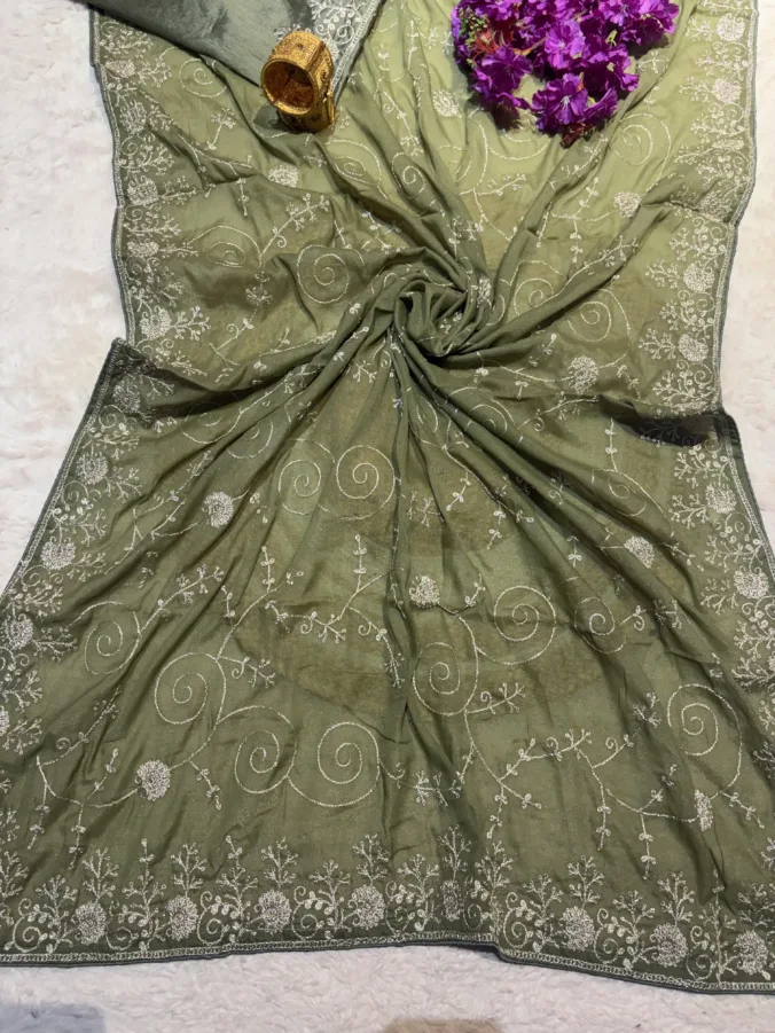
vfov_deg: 67.3
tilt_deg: -76.0
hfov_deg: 53.1
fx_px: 776
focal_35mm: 26
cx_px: 388
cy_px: 516
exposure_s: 1/100
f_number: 1.6
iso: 100
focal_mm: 5.96
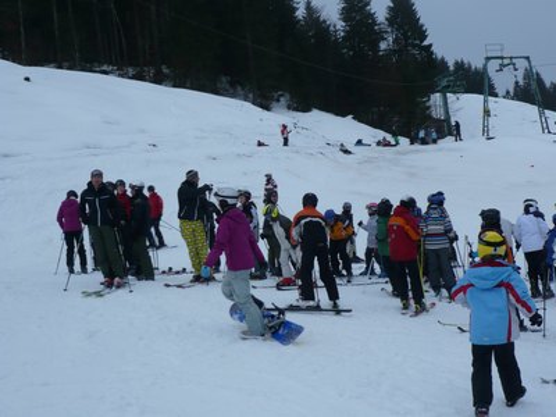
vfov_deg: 30.3
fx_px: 771
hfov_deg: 39.7
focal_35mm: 48
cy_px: 208
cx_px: 278
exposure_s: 1/250
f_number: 3.7
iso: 100
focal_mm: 7.9
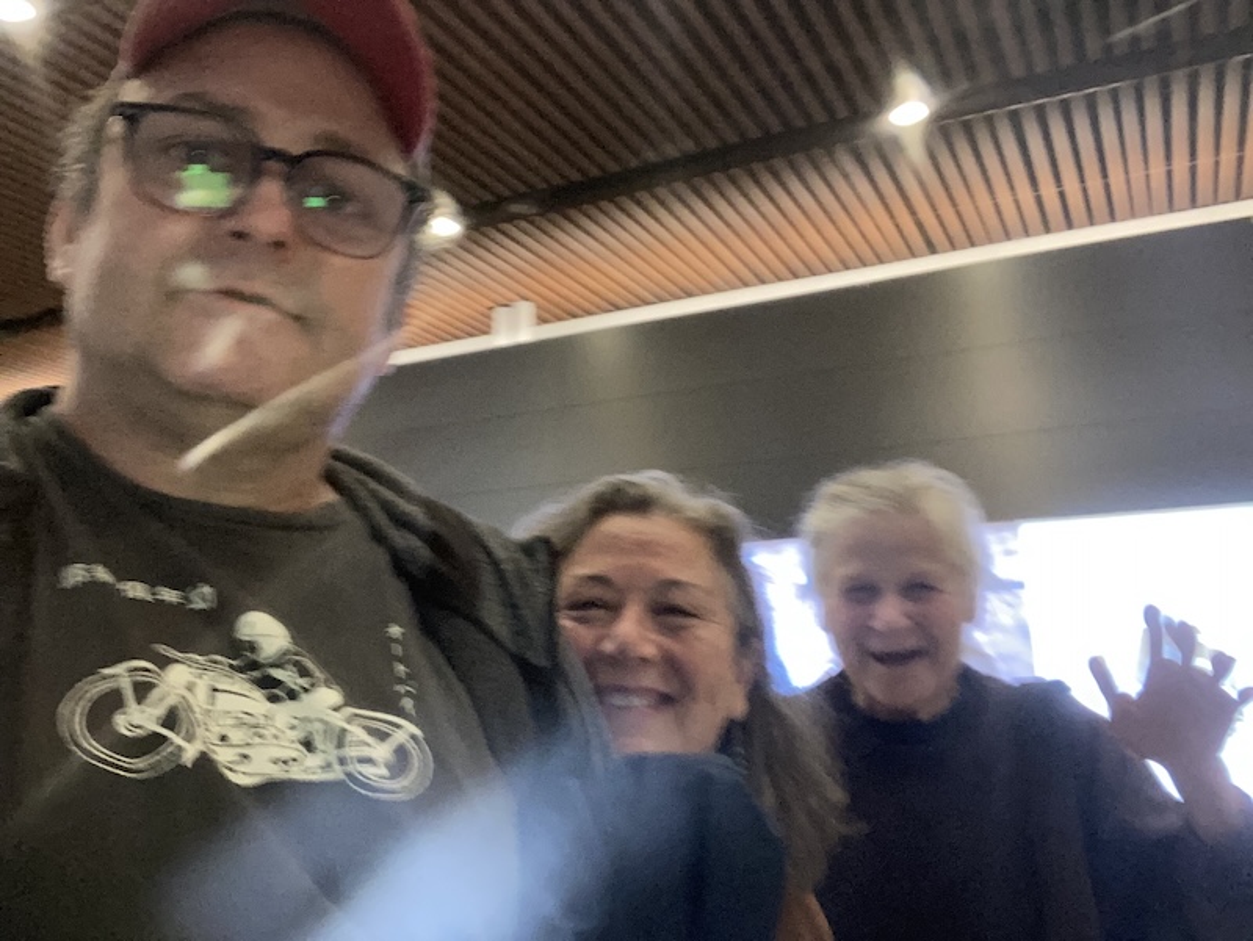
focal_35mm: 32
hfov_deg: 56.8
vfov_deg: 44.2
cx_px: 626
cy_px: 470
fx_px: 1159
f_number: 2.2
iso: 320
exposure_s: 1/34
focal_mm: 2.87
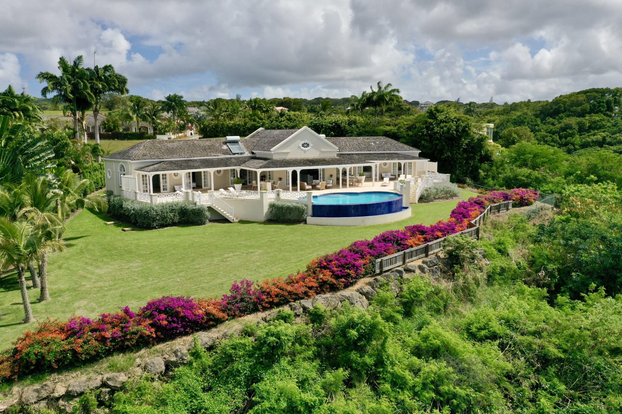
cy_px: 207
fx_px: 484
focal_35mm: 28
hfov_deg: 65.5
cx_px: 311
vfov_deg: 46.4
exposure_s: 1/800
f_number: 7.1
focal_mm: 10.26
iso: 100
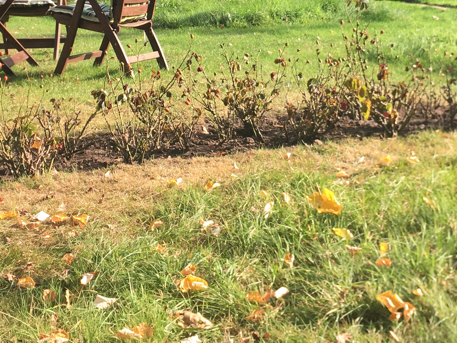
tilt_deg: +0.6
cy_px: -7
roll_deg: +1.0
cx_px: 244
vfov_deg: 20.3
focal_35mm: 70
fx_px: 924
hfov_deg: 27.8
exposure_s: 1/275
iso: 25
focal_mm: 4.15
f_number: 2.2
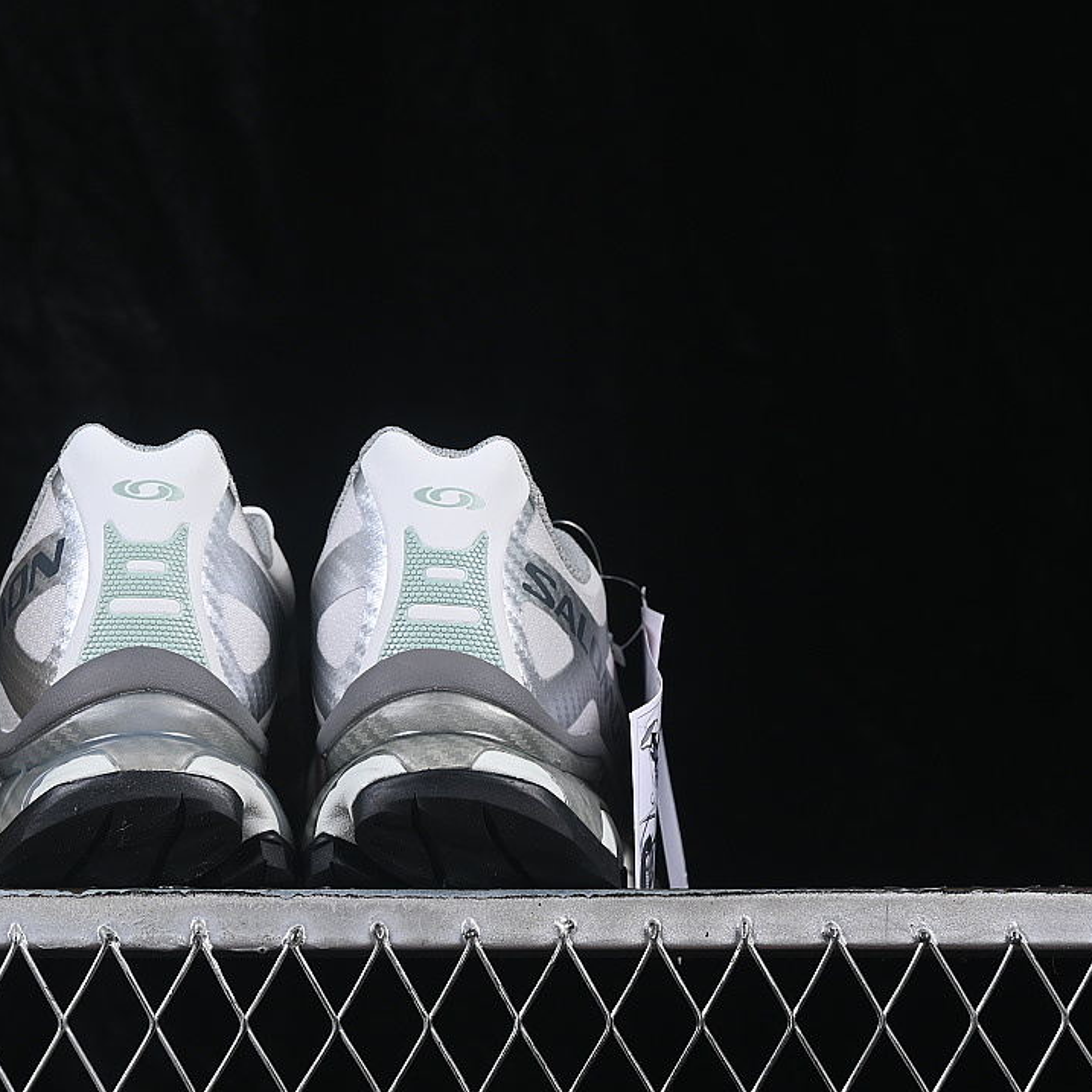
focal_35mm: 96
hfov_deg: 18.0
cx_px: 327
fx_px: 3426
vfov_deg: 18.1
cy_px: 547
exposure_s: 1/80
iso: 160
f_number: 8
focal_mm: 50
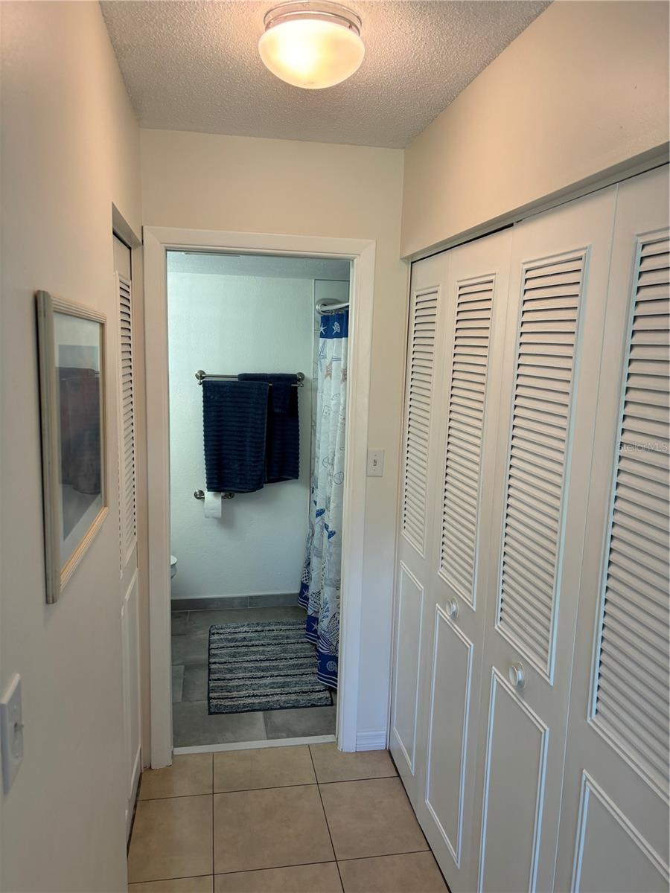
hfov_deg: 53.1
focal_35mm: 26
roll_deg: -2.2
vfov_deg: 67.3
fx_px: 671
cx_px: 335
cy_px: 446
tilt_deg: -9.5
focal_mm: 5.96
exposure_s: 1/60
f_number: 1.6
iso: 80
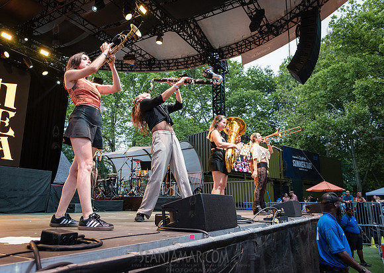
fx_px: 298
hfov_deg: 65.4
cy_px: 137
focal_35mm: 27
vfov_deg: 49.2
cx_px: 179
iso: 2000
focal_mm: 26
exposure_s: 1/200
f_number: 4
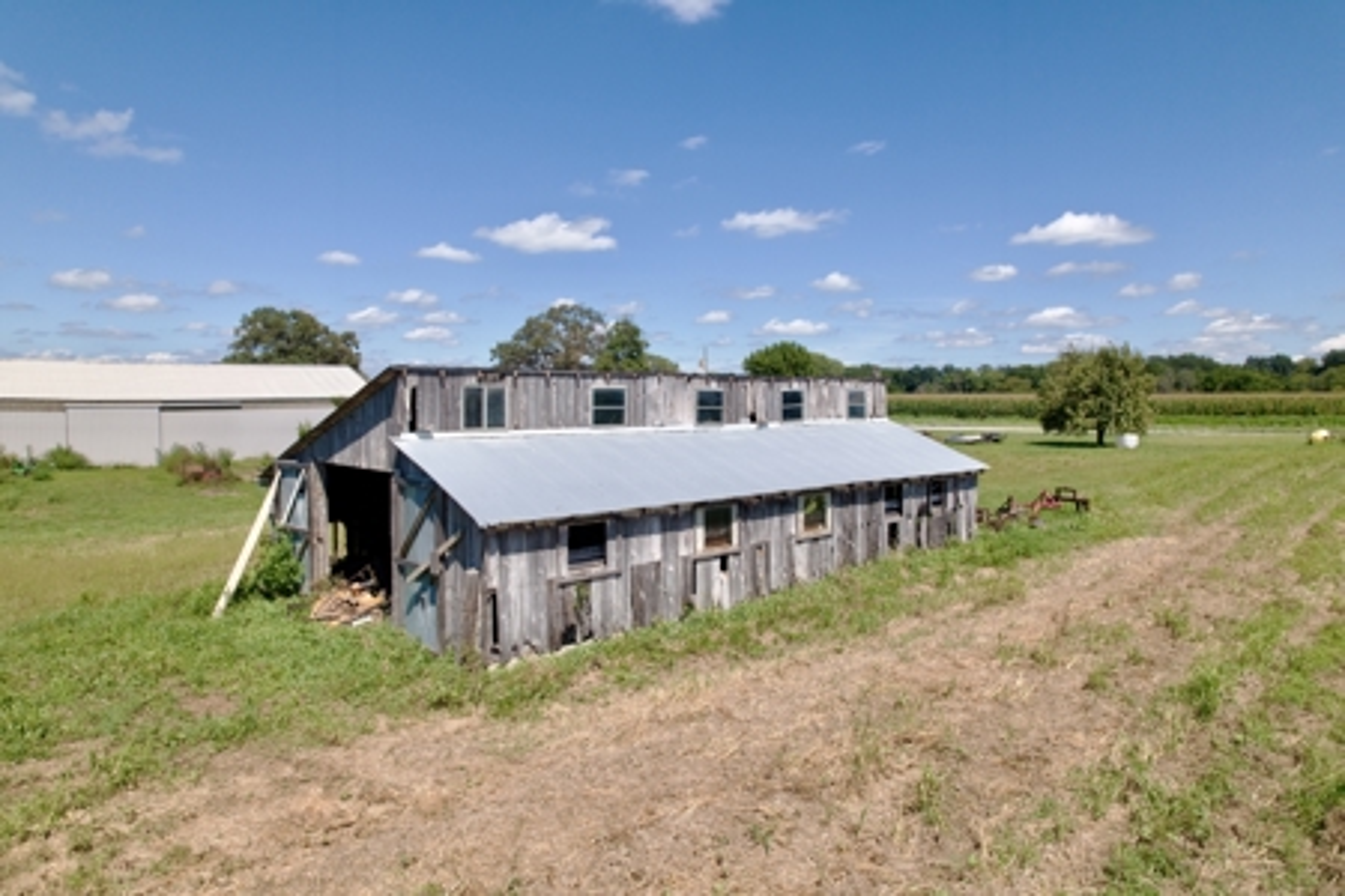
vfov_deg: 57.2
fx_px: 822
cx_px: 672
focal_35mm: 22
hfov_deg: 78.6
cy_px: 448
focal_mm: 8.38
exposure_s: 1/120
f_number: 2.8
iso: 100
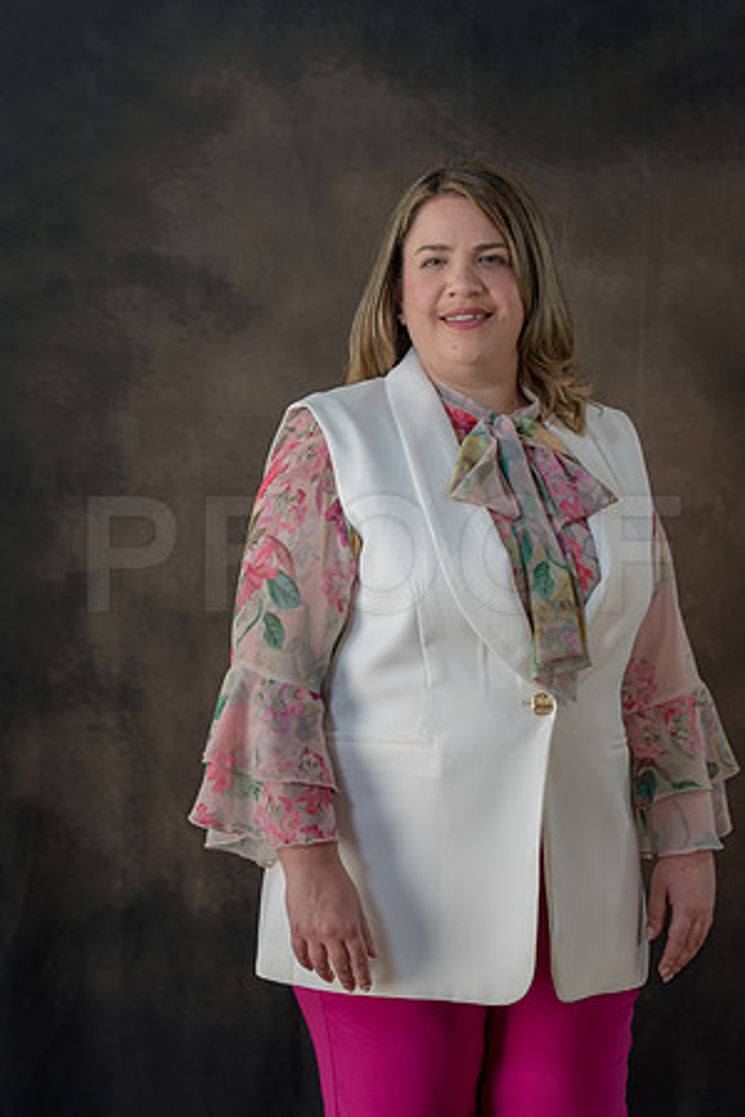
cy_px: 558
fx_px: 3259
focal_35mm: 105
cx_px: 372
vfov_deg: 19.5
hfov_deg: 13.0
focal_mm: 105
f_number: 4.5
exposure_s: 1/100
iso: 400
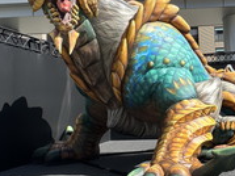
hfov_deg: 44.0
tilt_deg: +3.6
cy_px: 85
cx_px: 196
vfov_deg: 35.9
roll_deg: +3.1
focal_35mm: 40
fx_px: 271
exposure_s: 1/1048
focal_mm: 2.22
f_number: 2.2
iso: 40
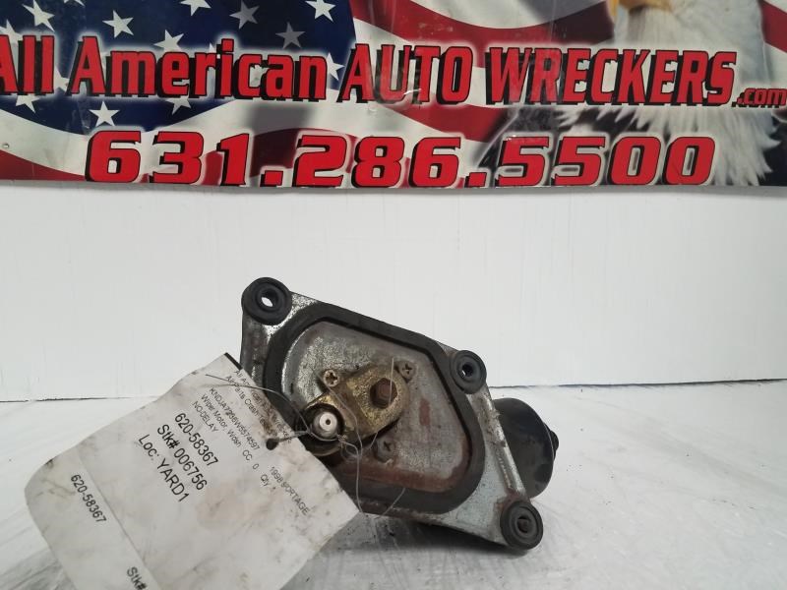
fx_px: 591
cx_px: 394
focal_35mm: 26
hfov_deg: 67.3
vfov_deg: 53.1
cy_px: 295
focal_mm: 4.2
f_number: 1.7
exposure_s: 1/60
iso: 200
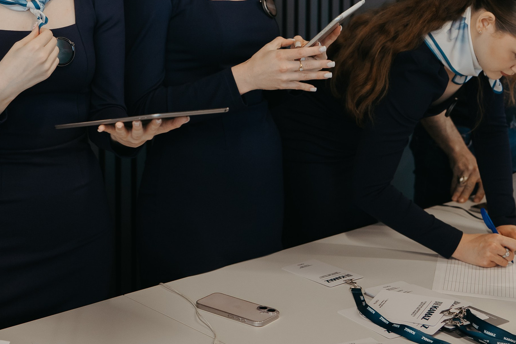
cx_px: 93
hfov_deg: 31.0
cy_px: 25
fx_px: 903
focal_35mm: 63
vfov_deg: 21.0
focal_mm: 28
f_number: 2.5
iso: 160
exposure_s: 1/160
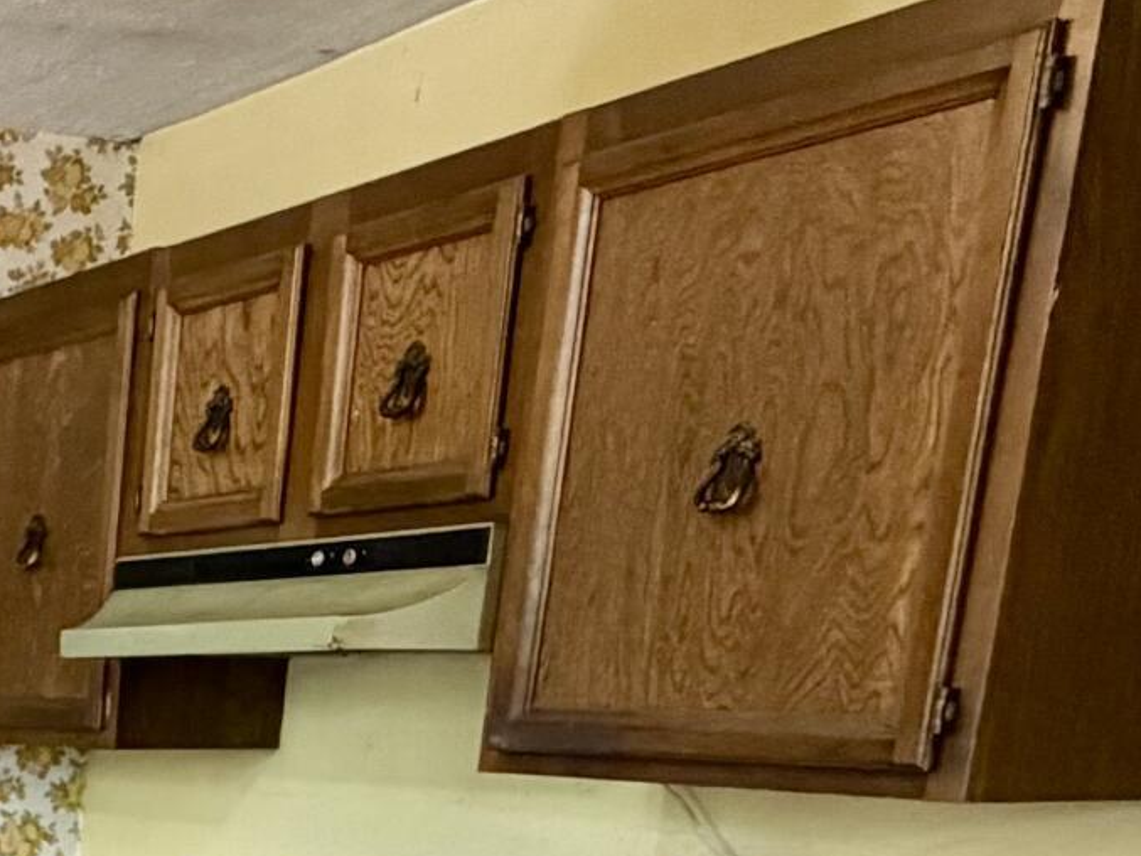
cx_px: -671
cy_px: 1105
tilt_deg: -12.5
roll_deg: +0.0
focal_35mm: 62
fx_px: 2044
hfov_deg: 23.4
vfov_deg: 21.5
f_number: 2.2
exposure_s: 1/60
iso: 200
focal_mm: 2.22
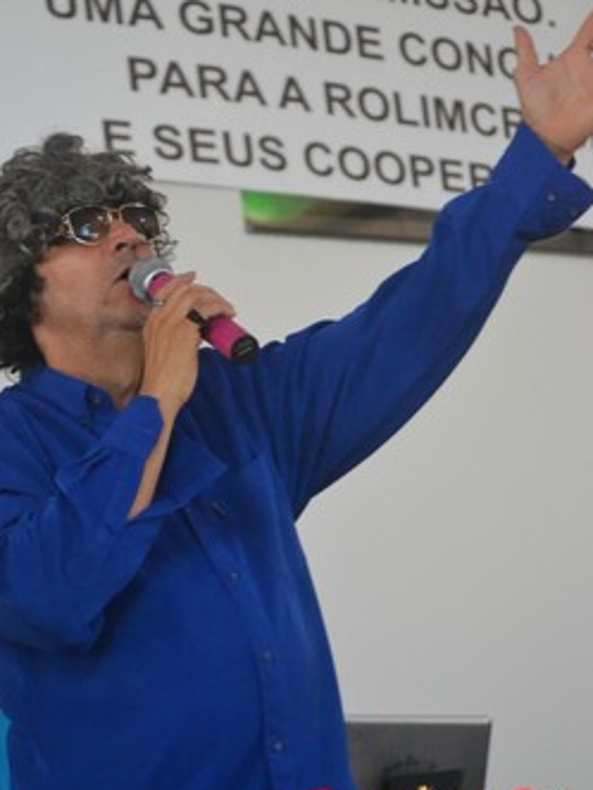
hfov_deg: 8.4
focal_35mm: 176
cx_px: 245
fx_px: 4020
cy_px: 405
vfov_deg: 11.2
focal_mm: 90
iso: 3200
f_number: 5.6
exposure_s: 1/80
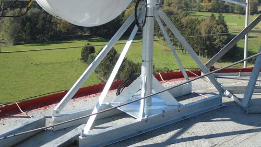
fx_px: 401
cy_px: -50
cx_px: 169
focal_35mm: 58
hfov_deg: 35.7
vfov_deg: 19.0
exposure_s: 1/800
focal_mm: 4.7
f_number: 2.8
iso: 80
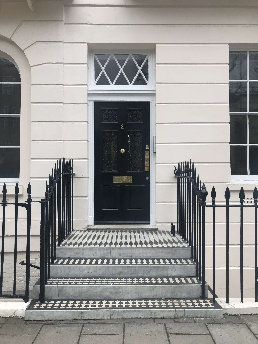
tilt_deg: +2.3
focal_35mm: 28
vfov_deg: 63.4
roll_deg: +0.3
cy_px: 172
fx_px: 278
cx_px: 129
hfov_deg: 49.7
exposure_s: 1/368
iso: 20
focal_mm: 3.99
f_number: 1.8
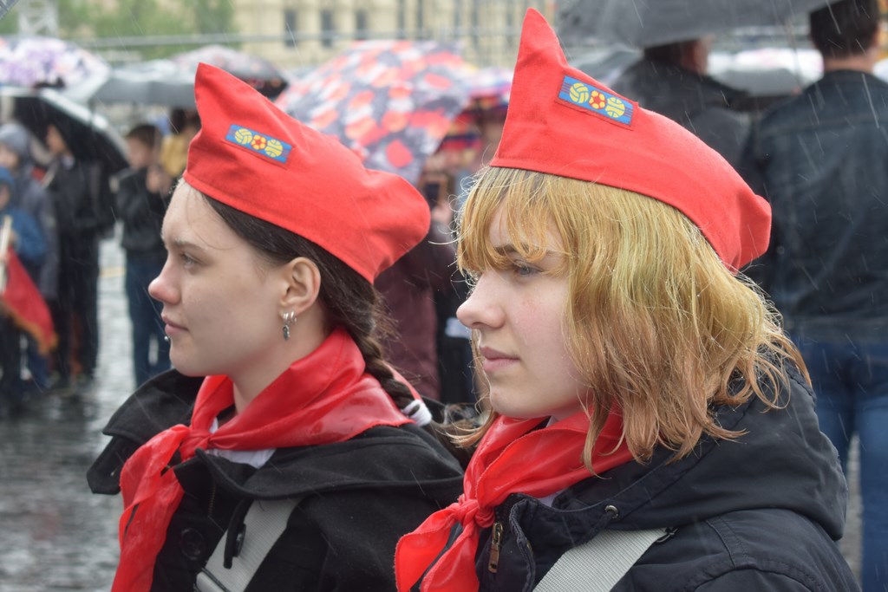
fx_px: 2035
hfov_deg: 24.6
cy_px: 296
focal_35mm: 82
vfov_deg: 16.6
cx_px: 444
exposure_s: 1/125
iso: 400
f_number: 5.6
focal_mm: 55
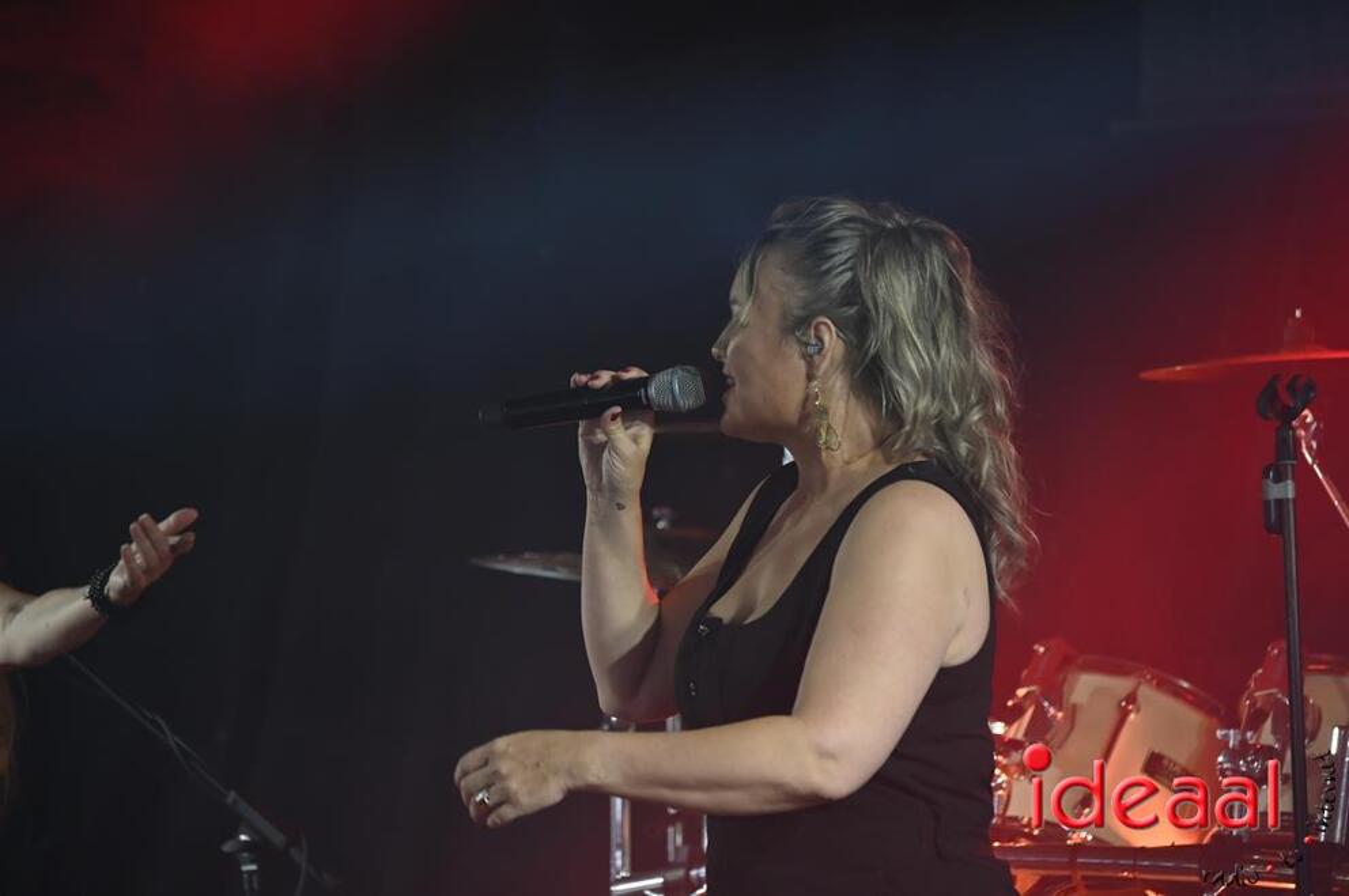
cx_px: 674
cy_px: 448
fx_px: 10854
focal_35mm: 290
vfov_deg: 4.7
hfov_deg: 7.1
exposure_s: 1/125
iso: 1600
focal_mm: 290
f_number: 5.3
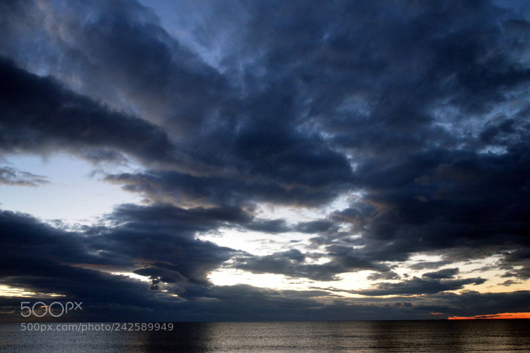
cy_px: 176
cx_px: 265
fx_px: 530
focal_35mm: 36
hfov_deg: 53.2
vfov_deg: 36.8
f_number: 4
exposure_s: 1/15
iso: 900
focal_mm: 24
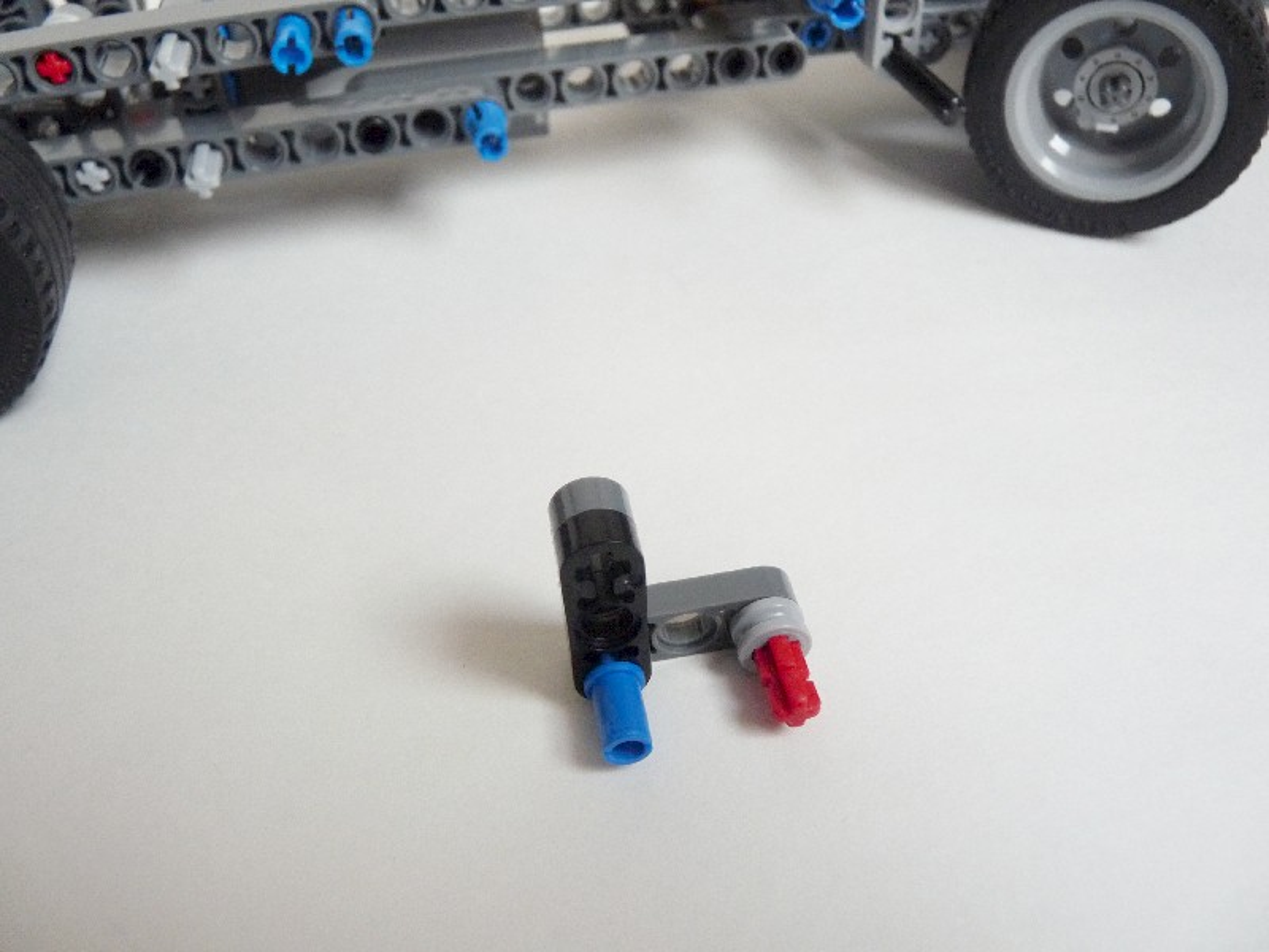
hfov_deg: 58.4
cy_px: 476
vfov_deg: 45.4
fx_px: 1136
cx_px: 634
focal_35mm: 31
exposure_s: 1/30
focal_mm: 5.4
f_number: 3
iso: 320
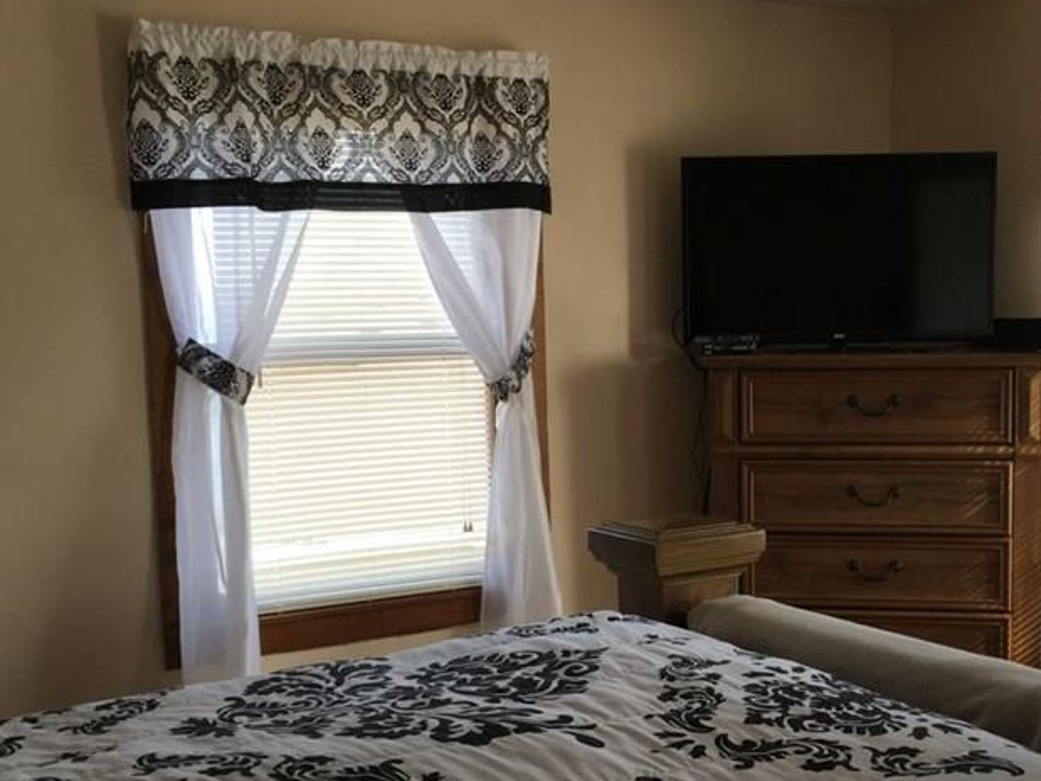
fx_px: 1443
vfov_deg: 30.2
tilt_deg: -6.5
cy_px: 465
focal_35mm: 48
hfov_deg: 39.3
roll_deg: +0.2
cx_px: 674
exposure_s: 1/120
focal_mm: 4.15
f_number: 2.2
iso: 40
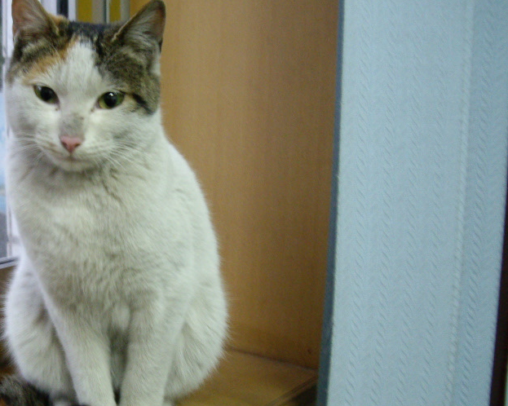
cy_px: 233
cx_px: 103
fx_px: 917
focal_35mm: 61
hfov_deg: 30.2
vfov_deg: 24.9
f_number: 2.8
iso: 400
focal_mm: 7.9
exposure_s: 1/10
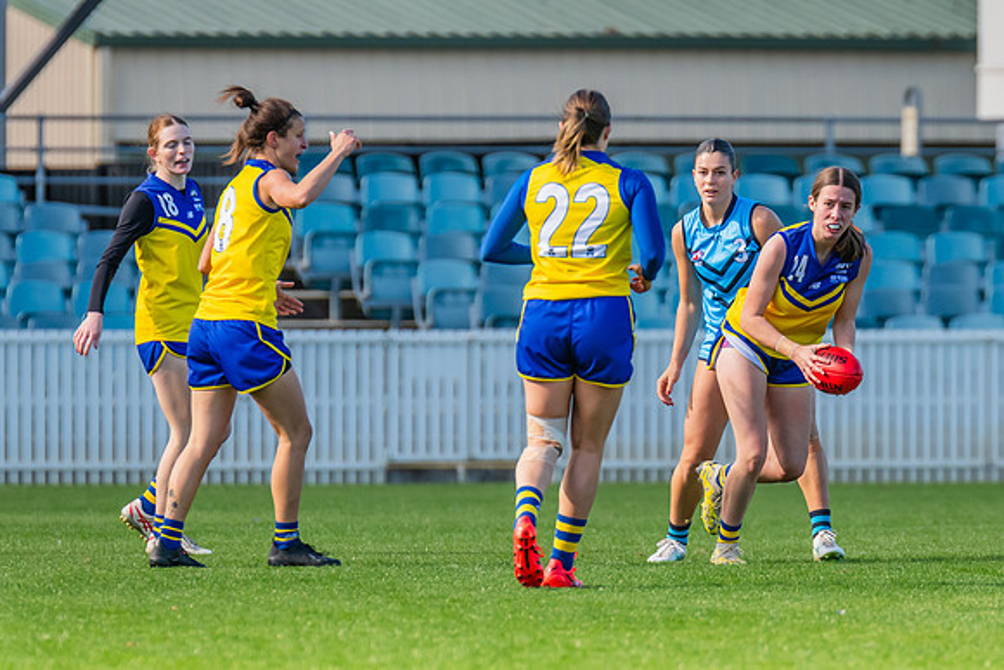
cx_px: 831
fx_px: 18467
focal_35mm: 662
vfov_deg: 2.1
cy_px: 265
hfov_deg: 3.1
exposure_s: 1/1250
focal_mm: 380
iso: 800
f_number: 6.3
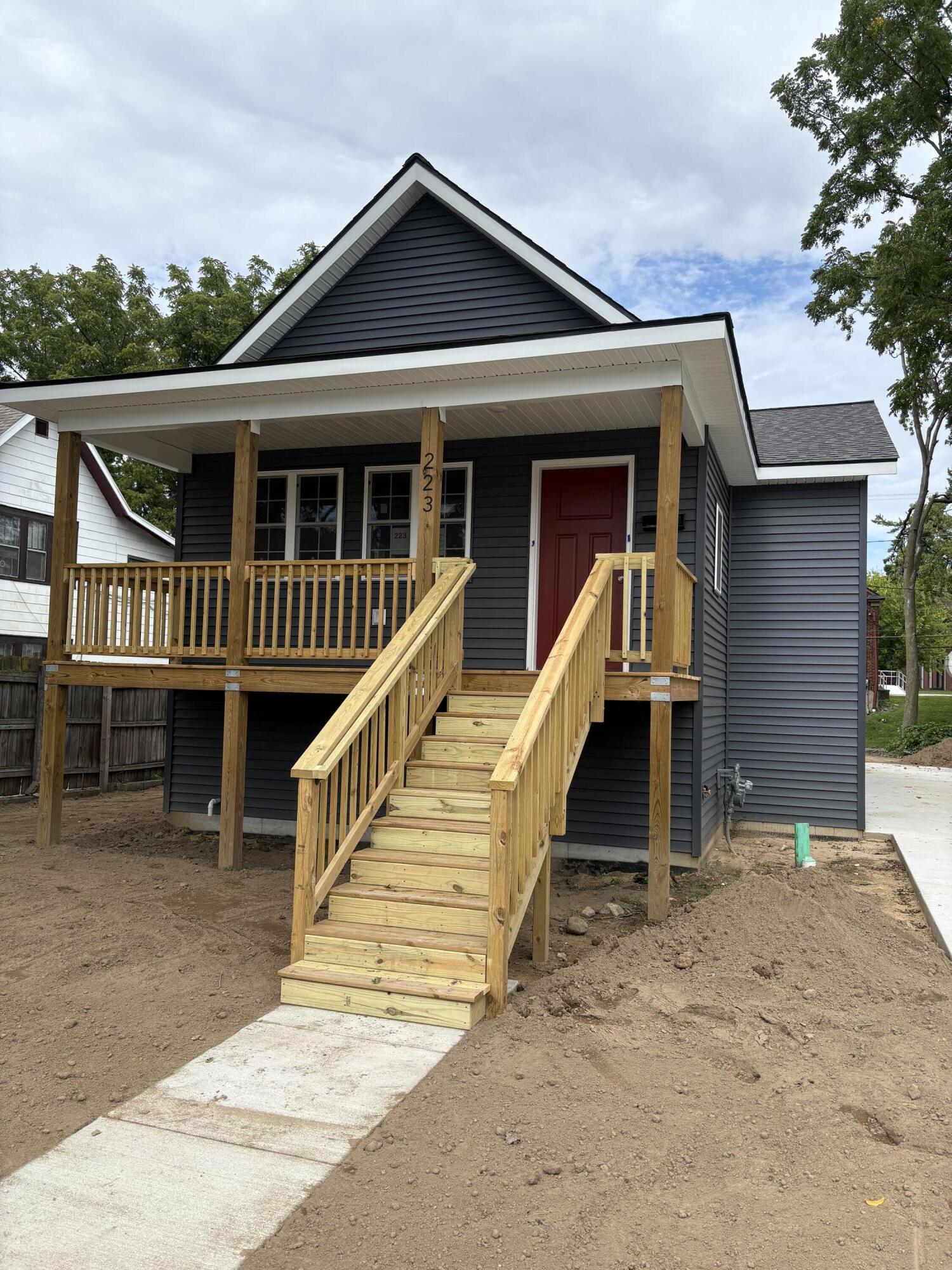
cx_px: 476
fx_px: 953
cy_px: 635
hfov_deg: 53.1
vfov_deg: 67.3
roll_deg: -2.7
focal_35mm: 26
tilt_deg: +4.4
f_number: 1.6
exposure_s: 1/2075
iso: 50
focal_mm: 5.96
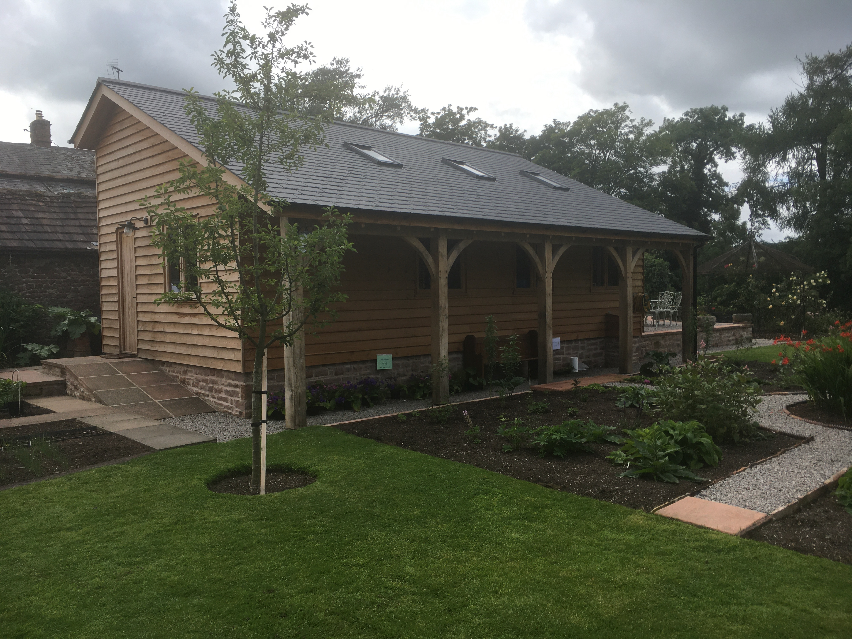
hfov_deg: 61.7
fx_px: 714
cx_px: 426
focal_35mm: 29
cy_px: 320
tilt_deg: -2.3
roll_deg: +0.2
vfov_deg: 48.2
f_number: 2.2
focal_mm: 4.15
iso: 25
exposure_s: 1/1083
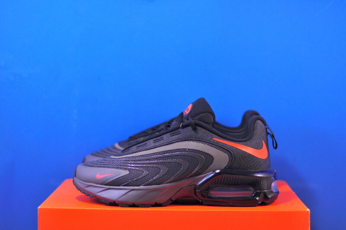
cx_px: 173
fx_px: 720
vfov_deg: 18.1
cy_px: 115
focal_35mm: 75
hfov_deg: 27.0
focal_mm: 50
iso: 250
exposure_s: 1/320
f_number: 2
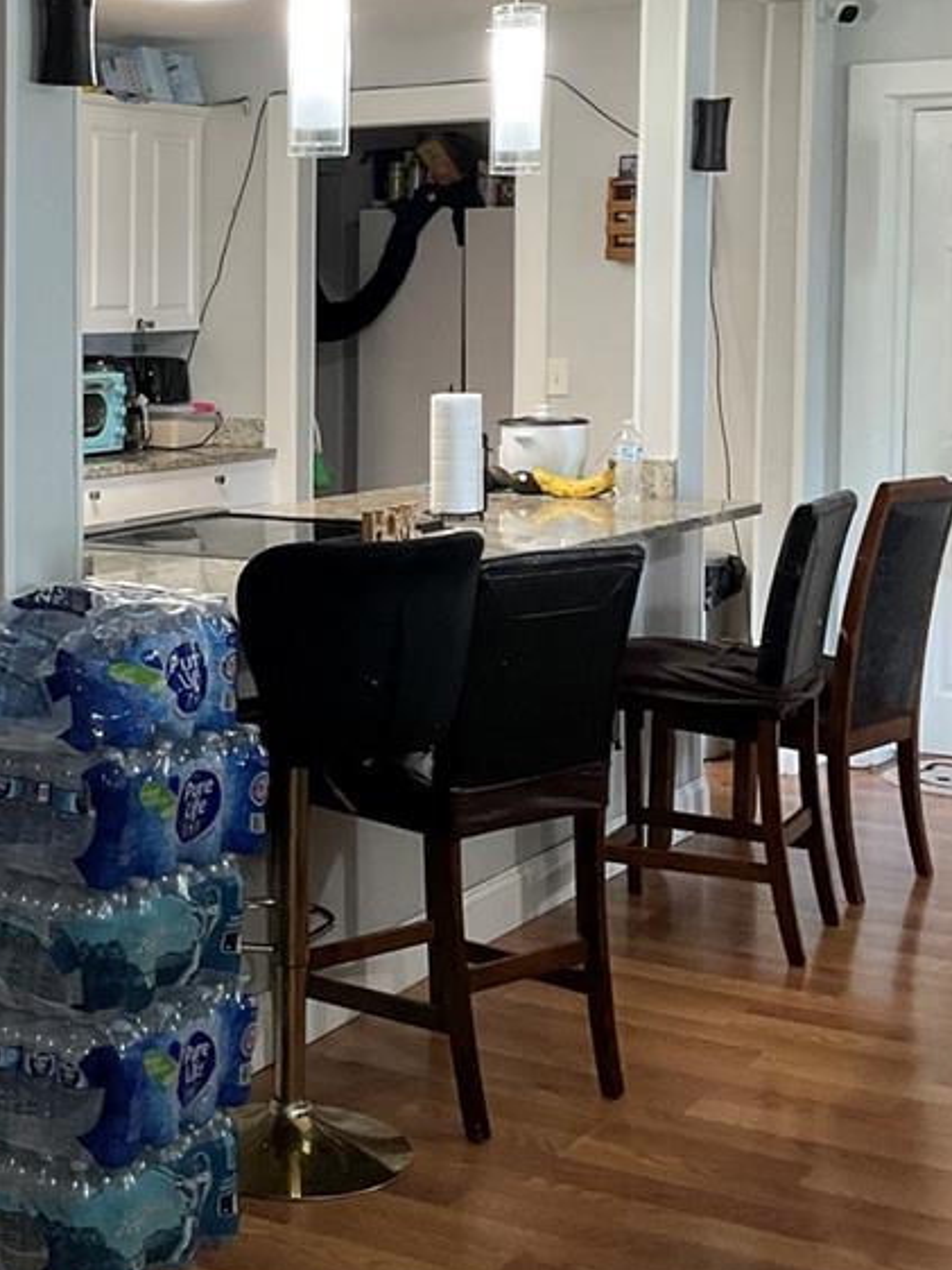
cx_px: 111
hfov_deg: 23.1
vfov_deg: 30.9
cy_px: 412
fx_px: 2273
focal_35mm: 62
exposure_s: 1/60
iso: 125
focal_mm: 3
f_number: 1.8
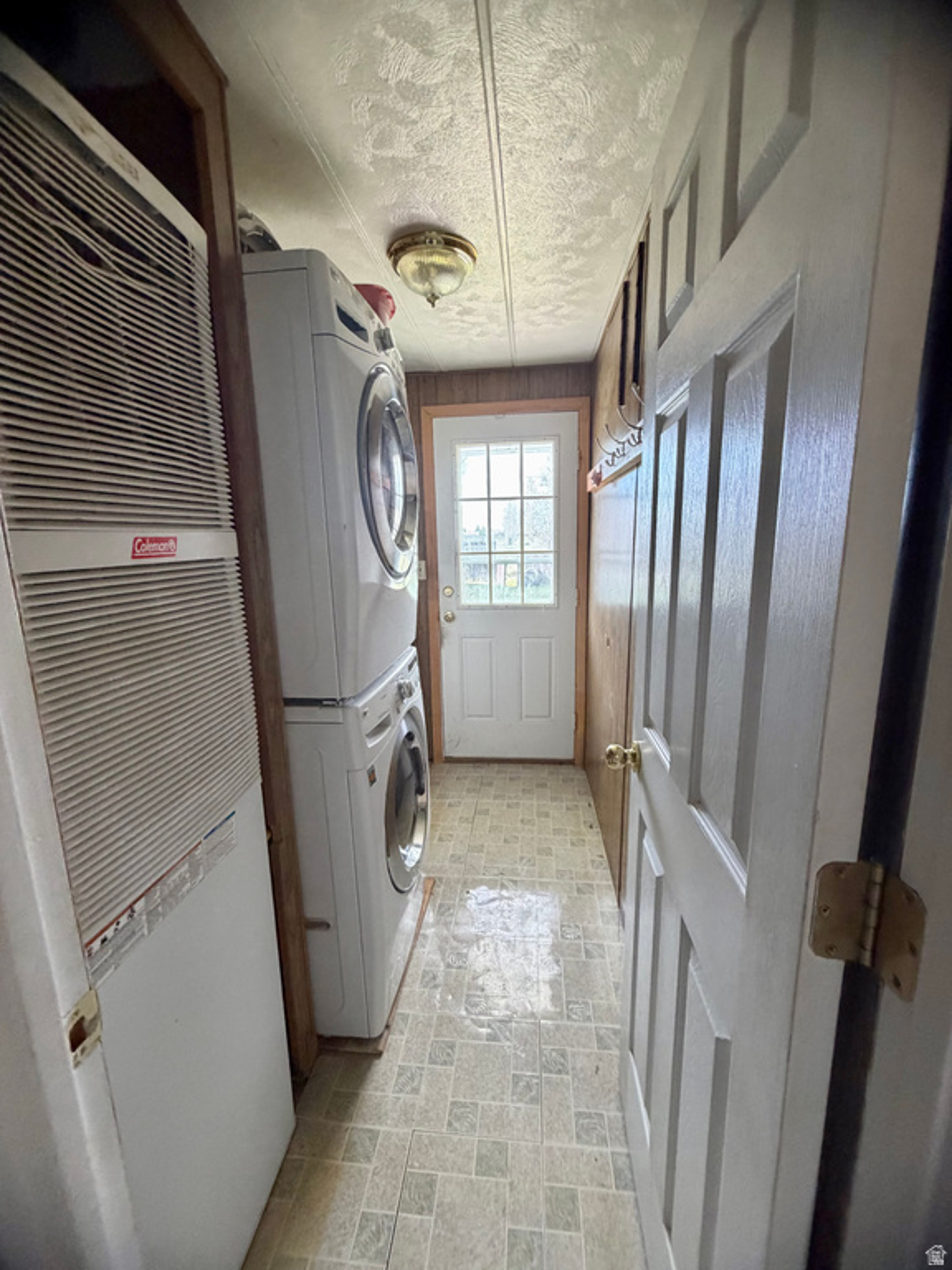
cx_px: 476
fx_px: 513
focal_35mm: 14
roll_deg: +3.0
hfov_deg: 85.7
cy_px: 635
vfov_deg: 102.1
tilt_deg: -11.2
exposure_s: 1/98
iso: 320
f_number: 2.2
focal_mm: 2.22
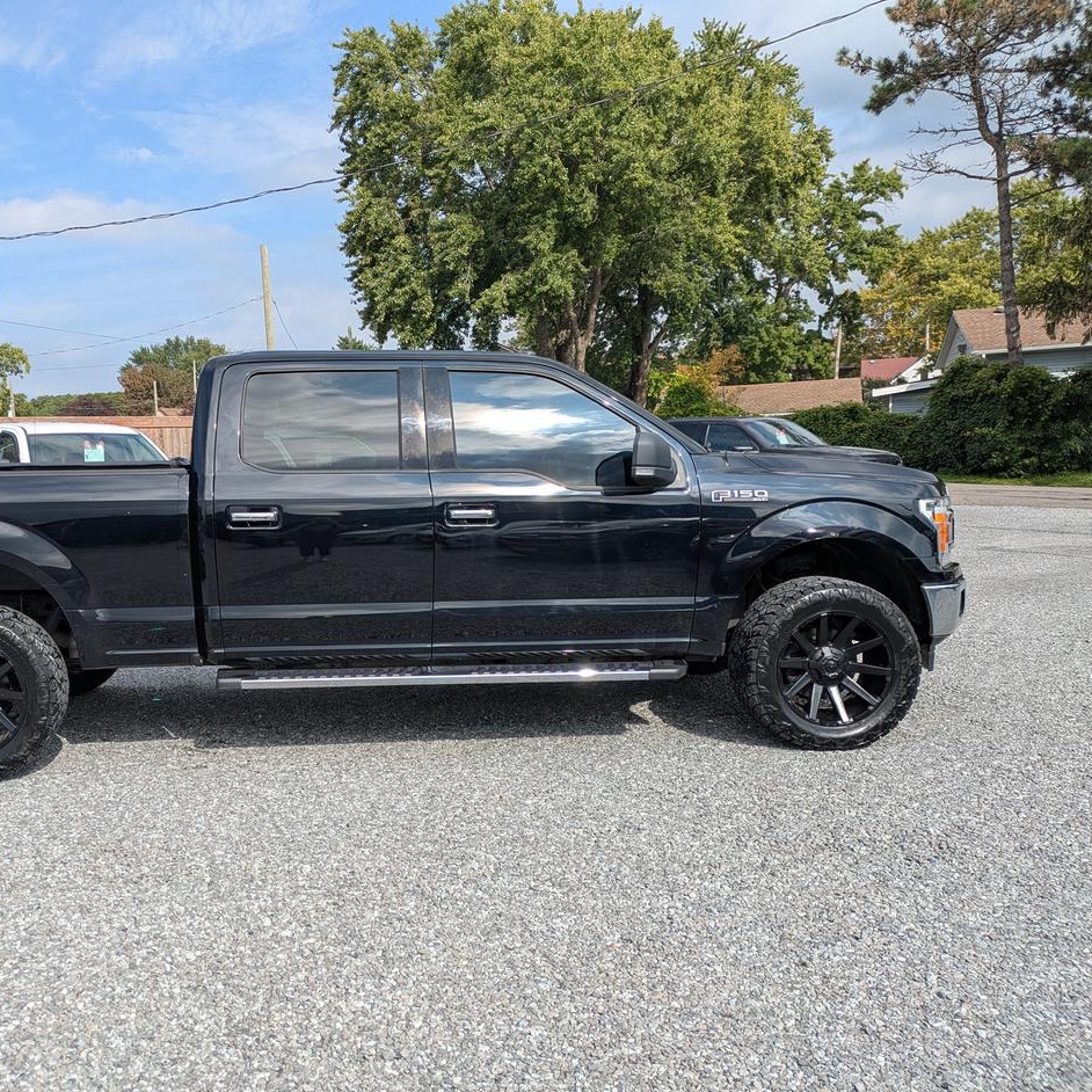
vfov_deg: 54.0
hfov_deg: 53.2
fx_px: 1071
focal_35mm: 30
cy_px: 555
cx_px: 382
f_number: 1.89
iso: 45
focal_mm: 5.43
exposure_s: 1/1733
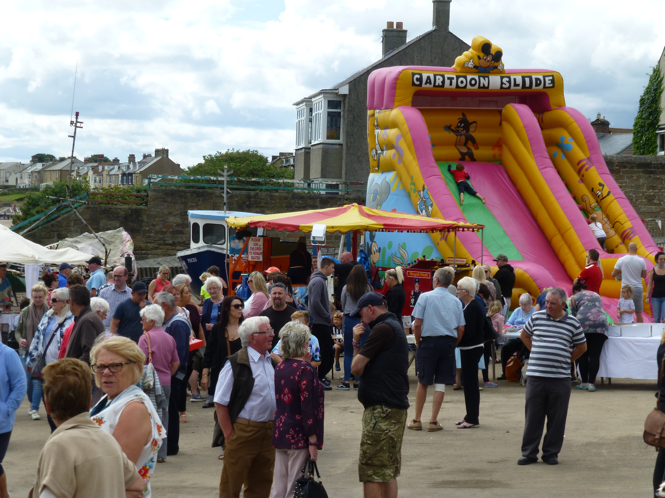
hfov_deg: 23.0
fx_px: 1633
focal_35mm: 85
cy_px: 249
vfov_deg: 17.4
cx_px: 332
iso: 100
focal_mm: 15.1
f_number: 5.2
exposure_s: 1/500
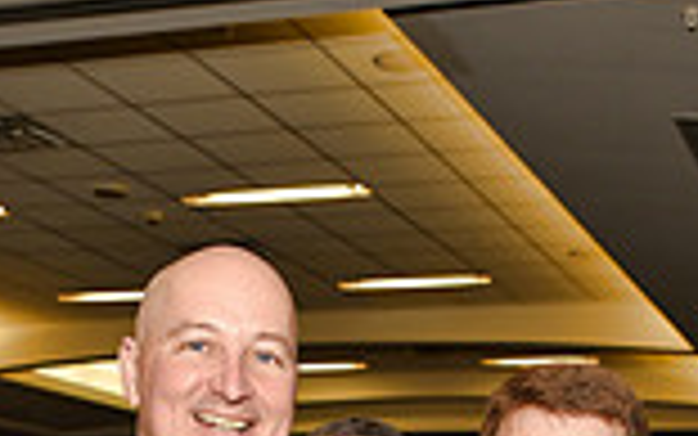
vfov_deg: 12.3
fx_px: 1751
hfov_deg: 22.5
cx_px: 374
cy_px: 917
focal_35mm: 92
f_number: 5
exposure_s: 1/60
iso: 200
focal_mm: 31
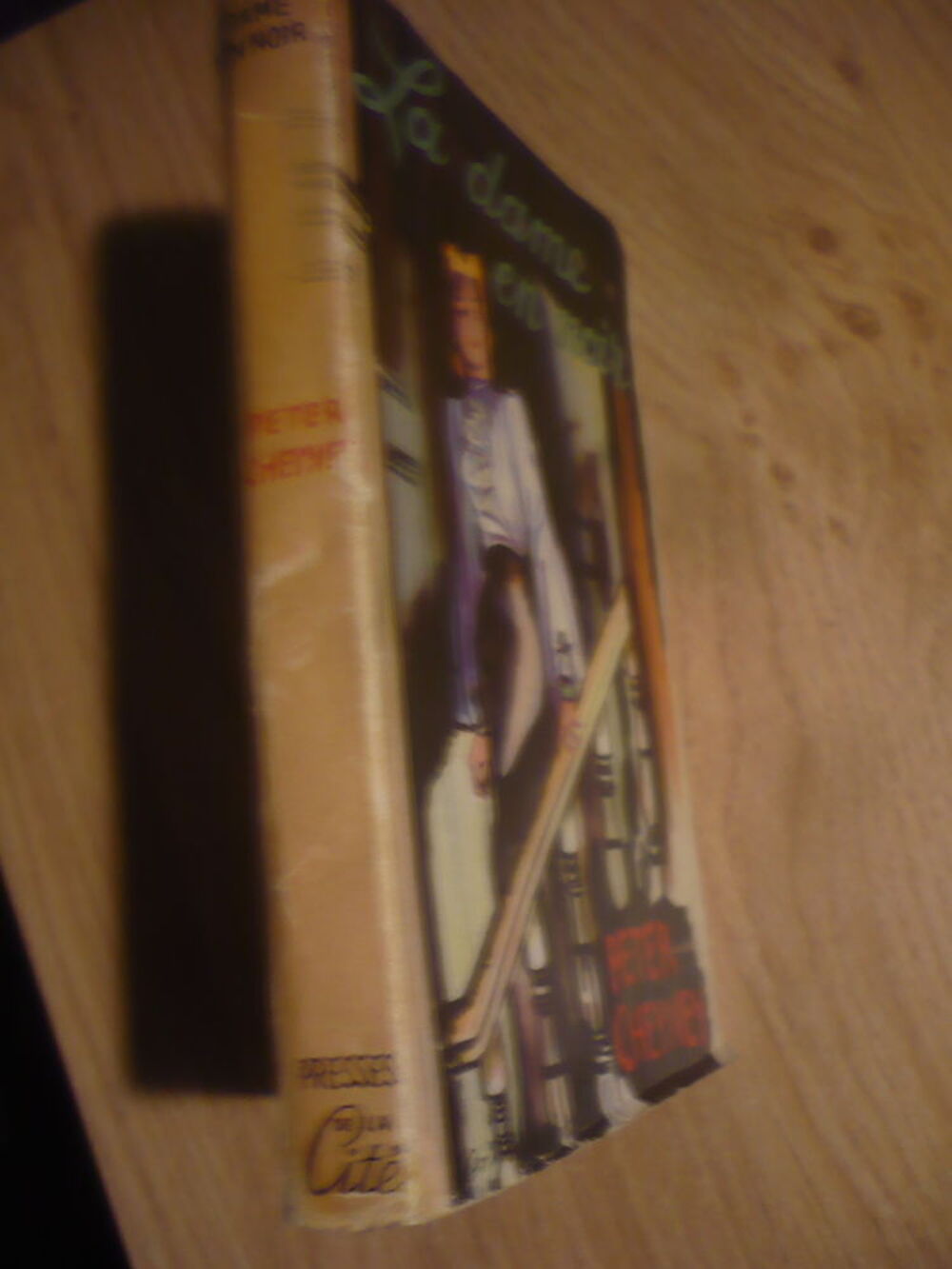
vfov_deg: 52.6
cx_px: 476
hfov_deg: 40.7
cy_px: 634
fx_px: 1283
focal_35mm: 35
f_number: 2.8
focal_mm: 5.8
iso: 200
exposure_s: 1/8
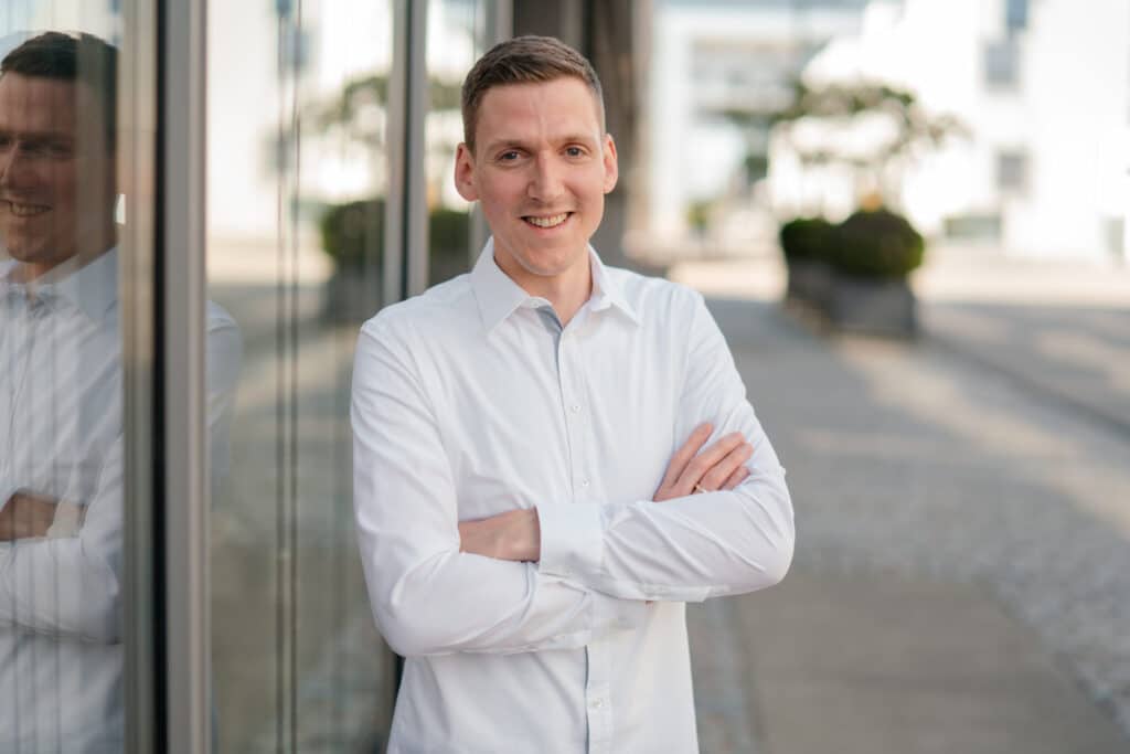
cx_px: 565
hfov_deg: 39.6
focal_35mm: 50
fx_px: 1570
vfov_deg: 27.0
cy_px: 377
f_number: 1.6
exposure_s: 1/800
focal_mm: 50
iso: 100
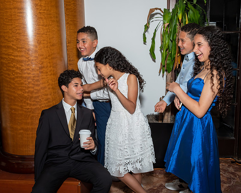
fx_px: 289
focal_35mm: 41
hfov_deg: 45.3
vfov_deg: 36.9
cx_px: 120
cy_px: 96
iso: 500
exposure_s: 1/250
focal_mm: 24
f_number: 7.1
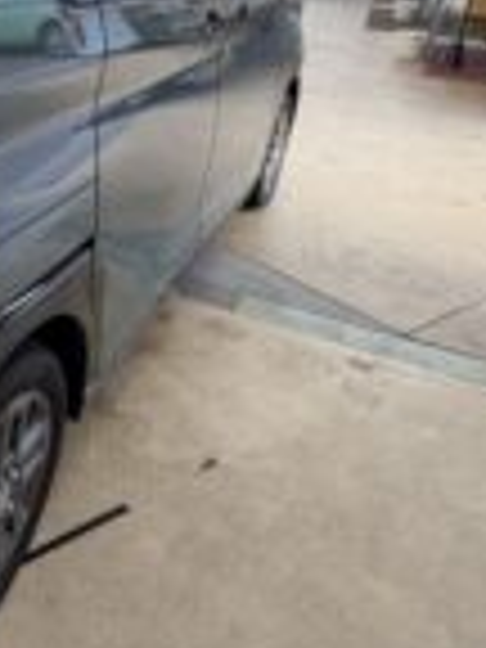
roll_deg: -0.1
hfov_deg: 32.3
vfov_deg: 48.9
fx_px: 636
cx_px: -135
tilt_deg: -14.1
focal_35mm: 34
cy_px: 79
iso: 125
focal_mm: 2.22
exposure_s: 1/100
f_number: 2.2
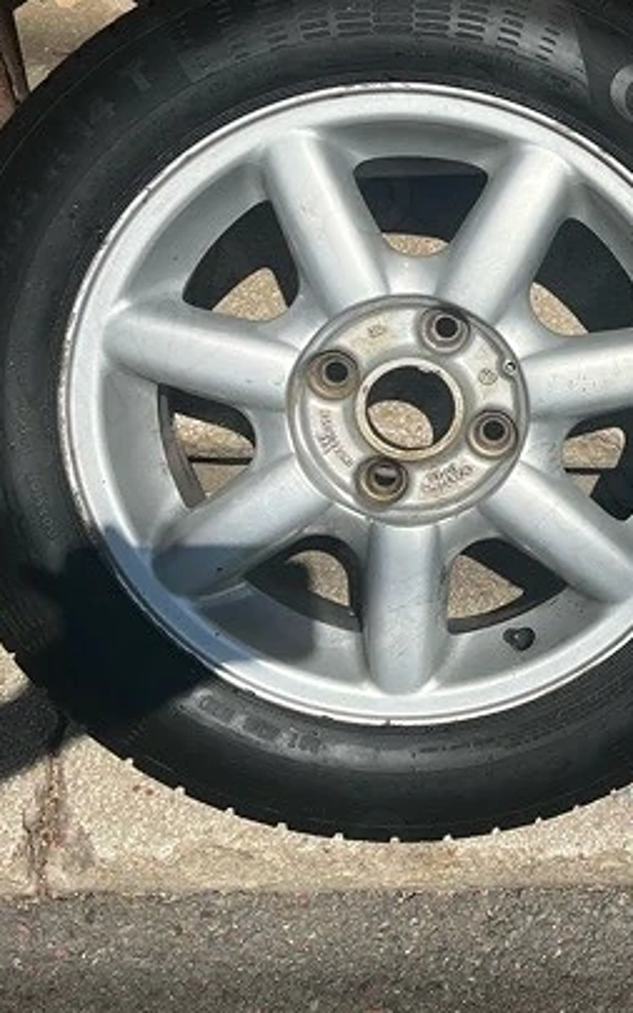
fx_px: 1878
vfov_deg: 30.1
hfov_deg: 17.2
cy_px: 375
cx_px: 958
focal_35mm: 68
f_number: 1.6
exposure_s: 1/6173
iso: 50
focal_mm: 5.1
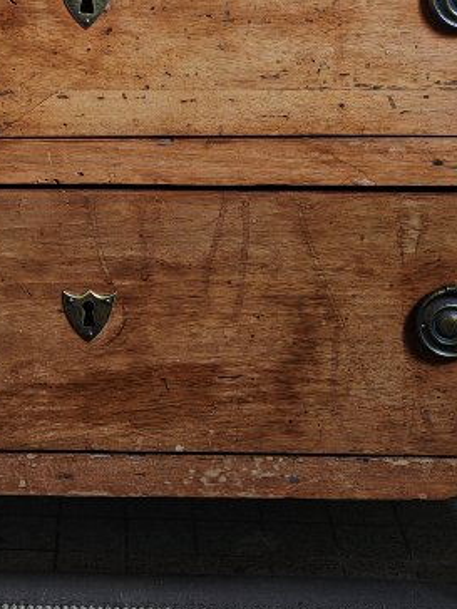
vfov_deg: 21.6
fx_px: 1567
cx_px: 60
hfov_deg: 16.4
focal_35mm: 89
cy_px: 94
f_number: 1.9
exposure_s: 1/50
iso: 500
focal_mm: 6.67
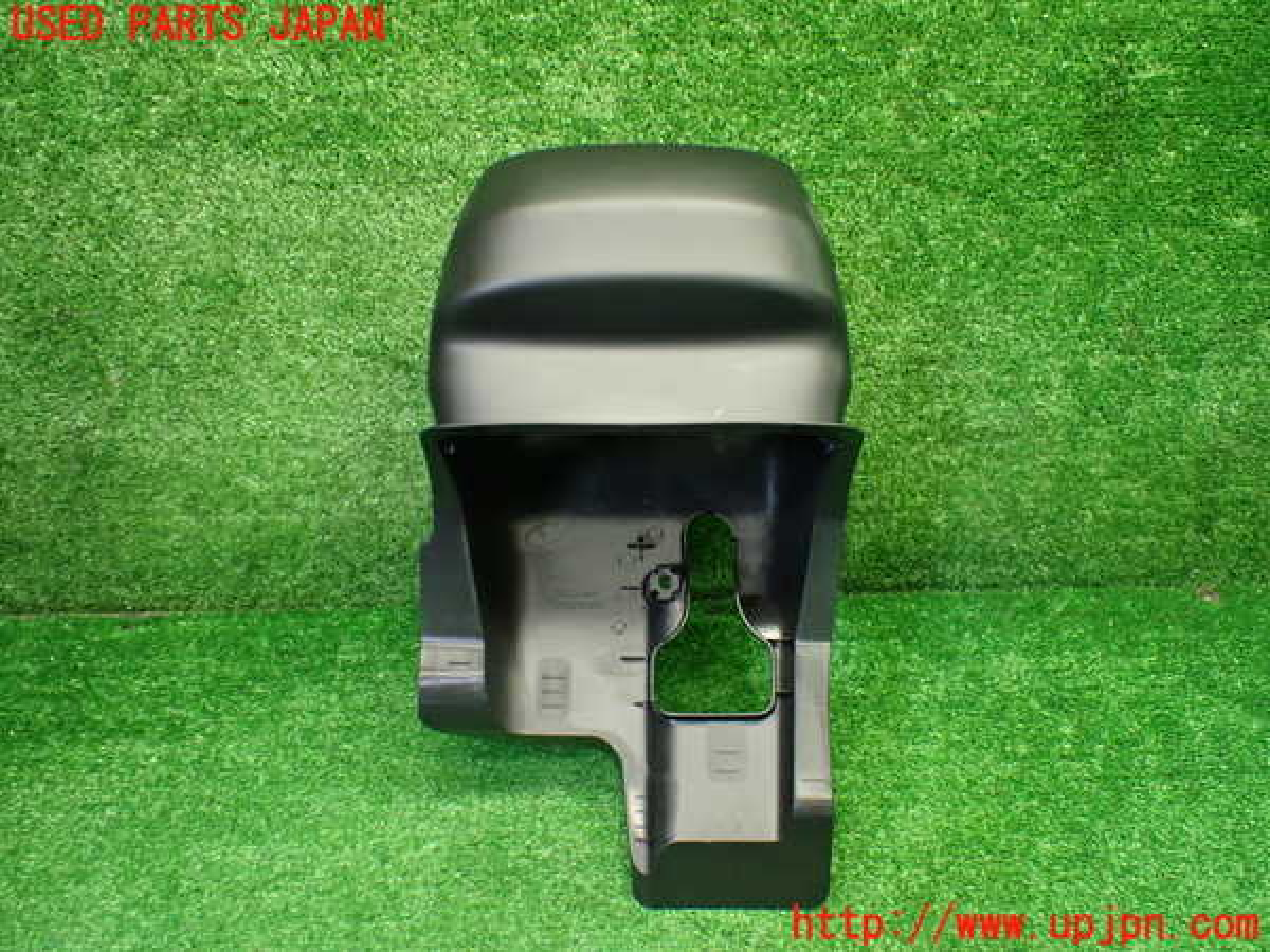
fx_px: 1101
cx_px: 635
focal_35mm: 30
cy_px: 476
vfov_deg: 46.8
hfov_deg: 60.0
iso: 800
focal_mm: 5.4
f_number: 2.3
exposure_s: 1/100
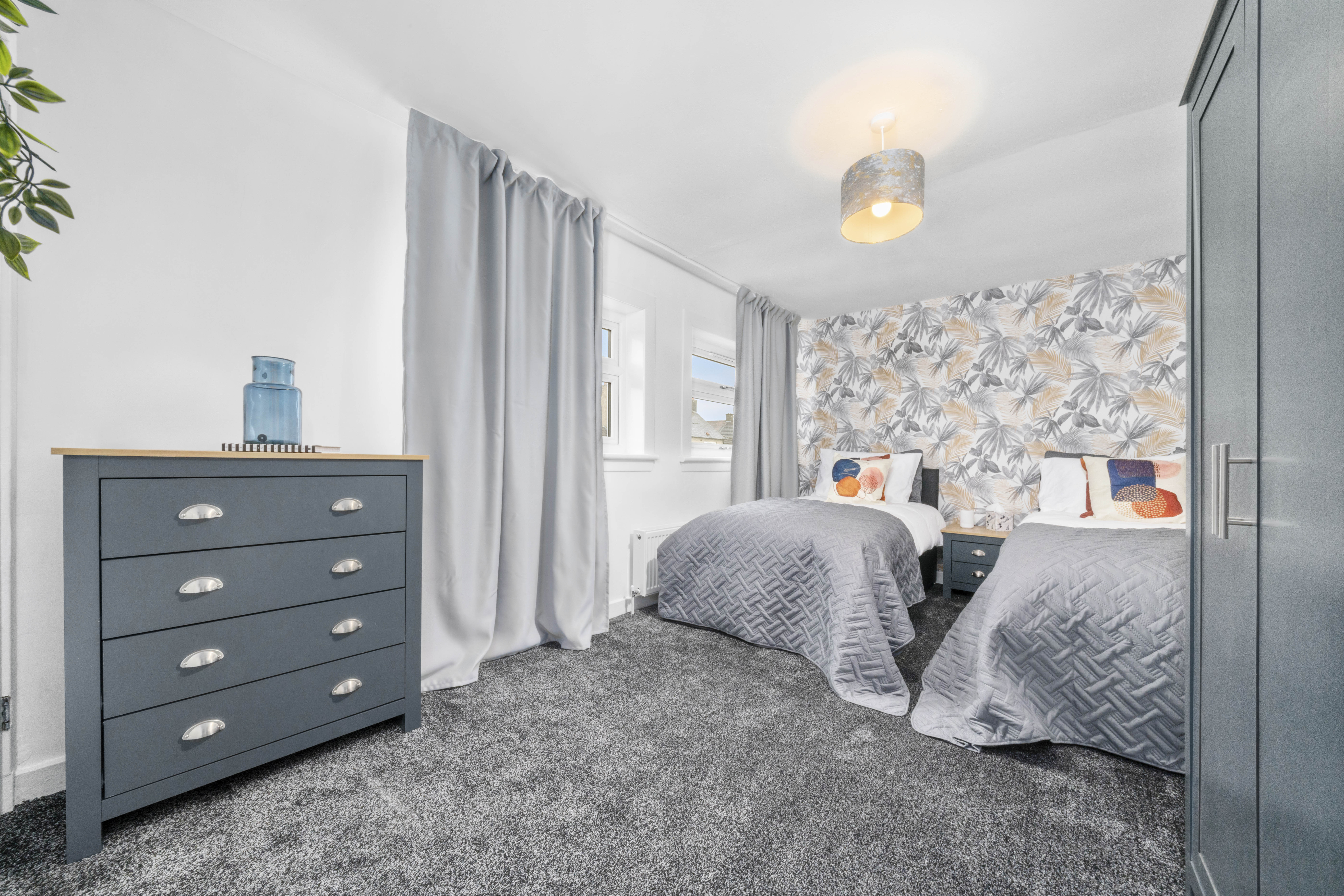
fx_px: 448
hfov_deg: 112.6
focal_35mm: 12
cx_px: 672
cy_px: 448
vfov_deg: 90.0
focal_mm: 12
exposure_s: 13
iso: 800
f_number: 20
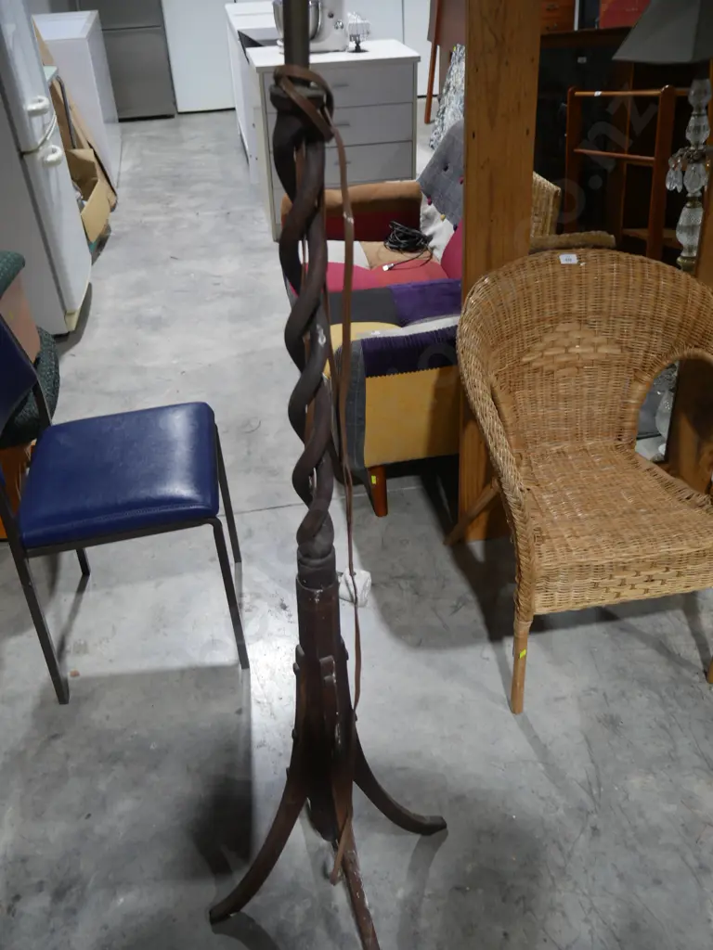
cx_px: 356
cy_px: 475
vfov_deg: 60.0
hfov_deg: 46.8
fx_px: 824
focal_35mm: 30
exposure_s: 1/60
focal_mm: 15
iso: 320
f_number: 3.6
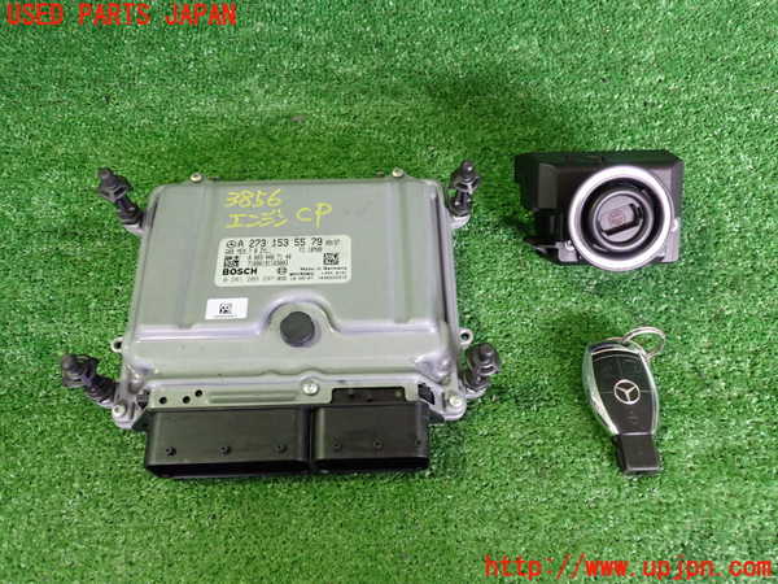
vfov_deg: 46.8
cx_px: 389
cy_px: 292
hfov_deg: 60.0
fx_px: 674
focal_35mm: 30
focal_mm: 5.4
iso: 640
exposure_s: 1/30
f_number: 2.3
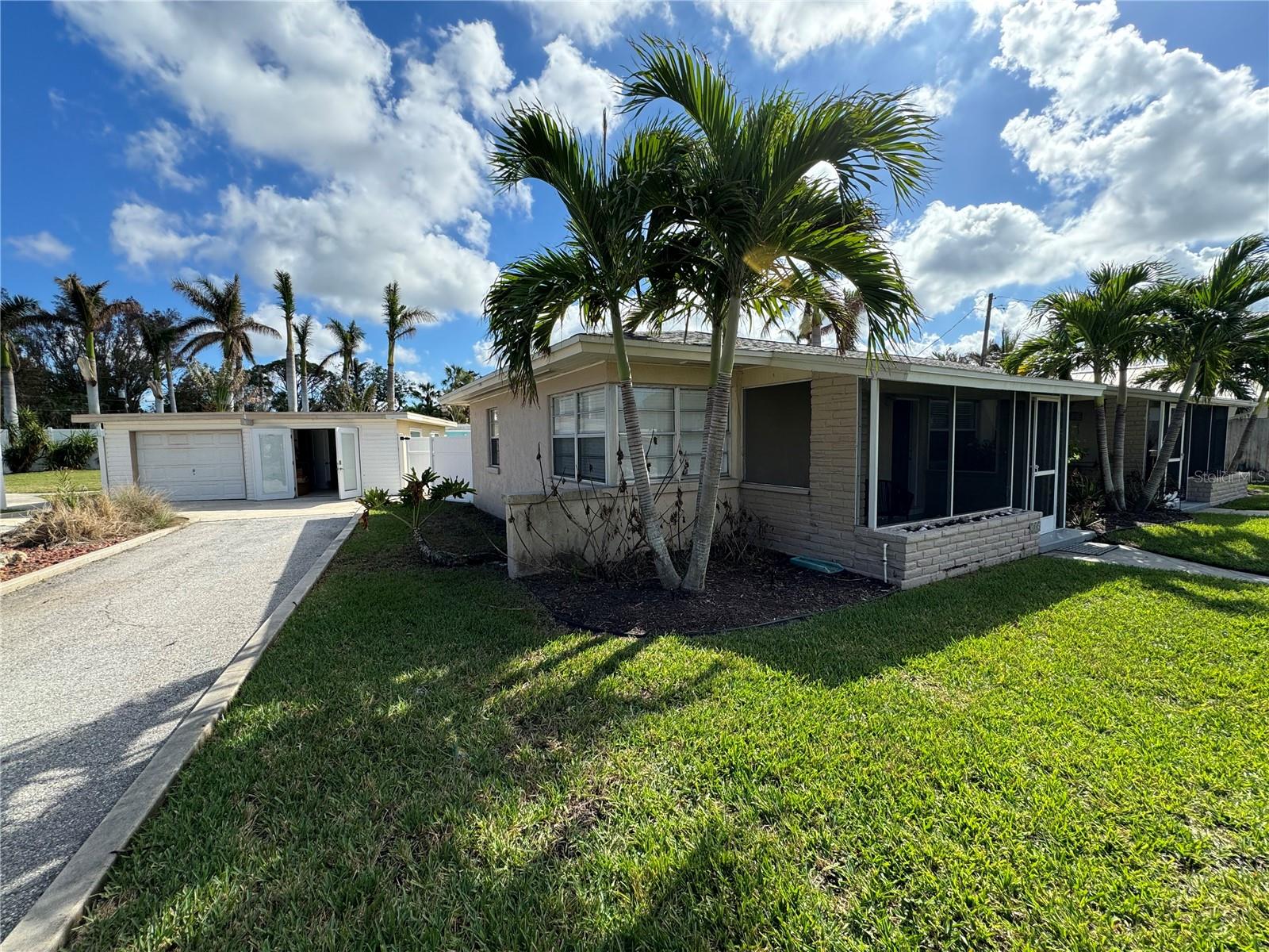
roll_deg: +1.5
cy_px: 476
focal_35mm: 14
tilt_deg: -2.7
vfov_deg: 85.7
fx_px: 513
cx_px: 634
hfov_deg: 102.1
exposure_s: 1/796
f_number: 2.2
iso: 40
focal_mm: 2.22
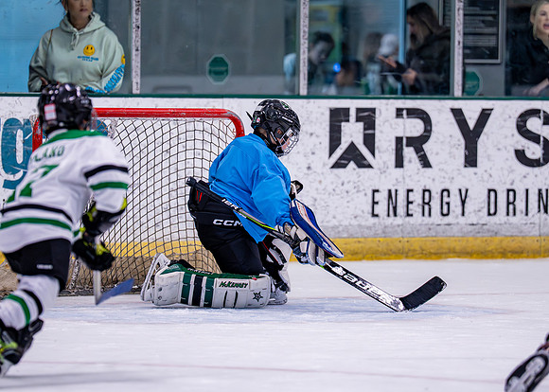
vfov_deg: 5.0
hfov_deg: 7.0
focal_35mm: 288
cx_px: 282
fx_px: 4495
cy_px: 163
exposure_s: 1/1250
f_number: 2.8
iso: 2500
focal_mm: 182
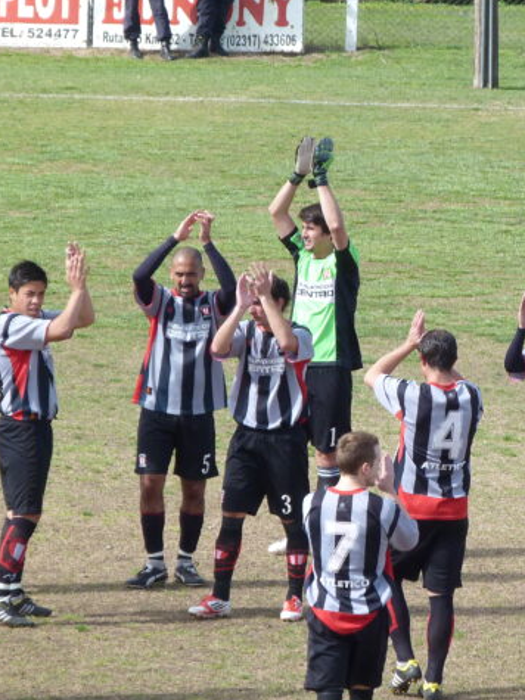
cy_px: 398
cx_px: 410
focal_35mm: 480
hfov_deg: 3.1
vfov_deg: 4.1
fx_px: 9711
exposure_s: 1/500
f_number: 4
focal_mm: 53.5
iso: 160
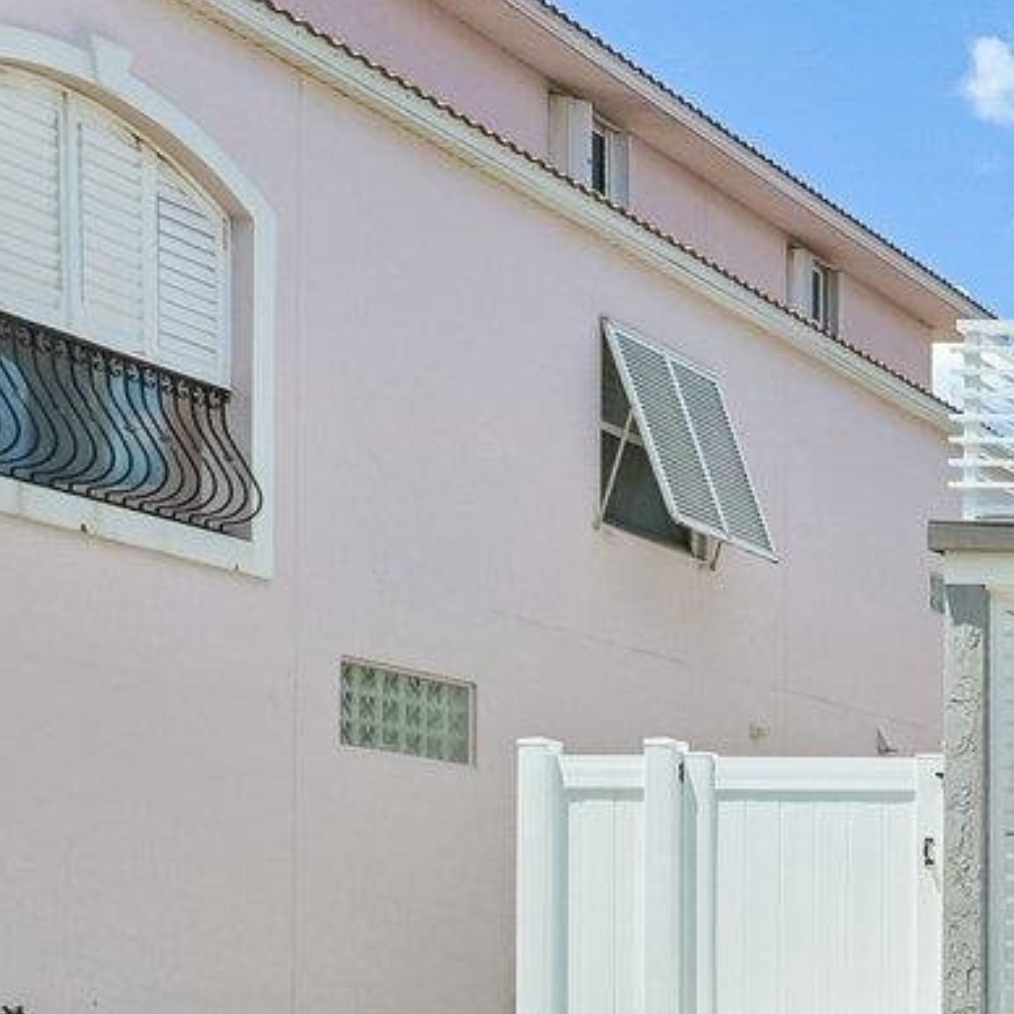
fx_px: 2088
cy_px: 303
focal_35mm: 63
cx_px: 2049
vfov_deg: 27.1
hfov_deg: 18.1
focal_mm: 14
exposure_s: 1/250
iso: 100
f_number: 8
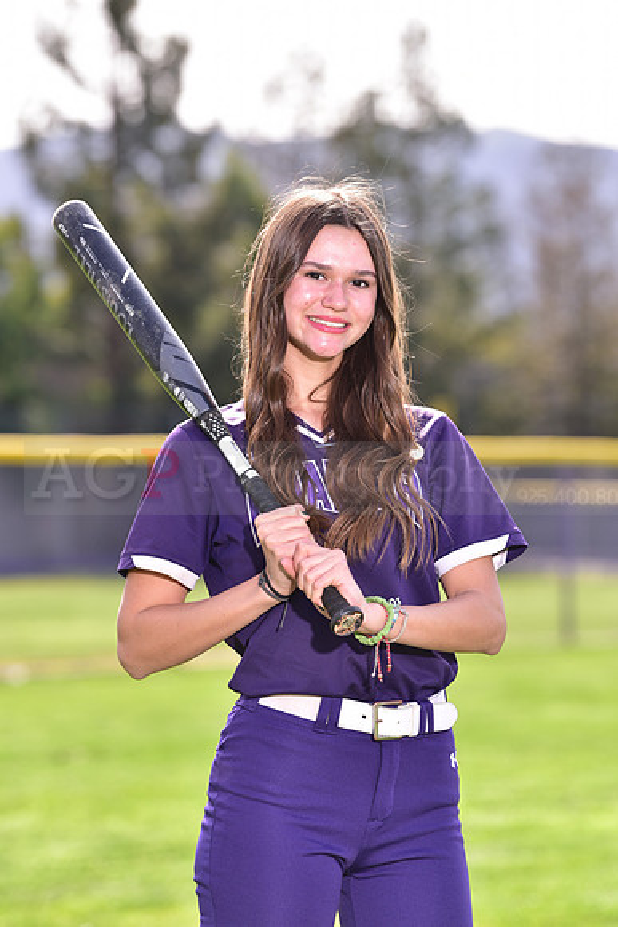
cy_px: 464
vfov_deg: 11.1
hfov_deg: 7.4
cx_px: 309
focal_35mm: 185
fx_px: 4761
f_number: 5
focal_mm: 185
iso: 100
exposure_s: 1/250
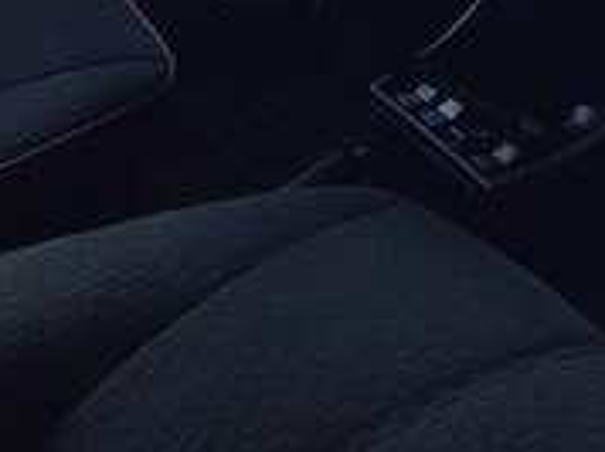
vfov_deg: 11.9
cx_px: 513
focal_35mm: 115
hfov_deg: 17.0
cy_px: -335
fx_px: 2007
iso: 40
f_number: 2.2
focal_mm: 3.3
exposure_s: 1/100
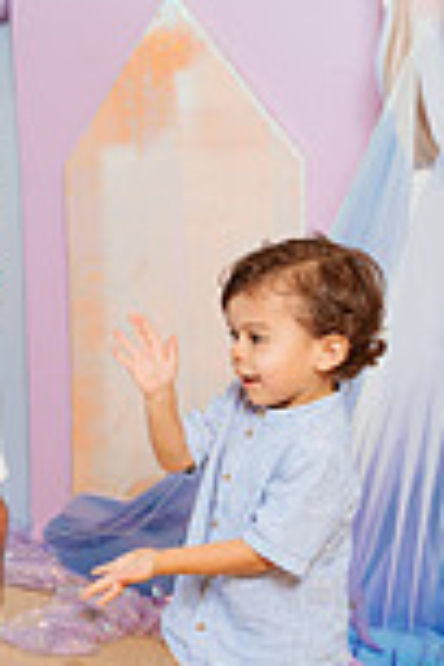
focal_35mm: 94
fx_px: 1739
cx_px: 0
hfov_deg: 14.3
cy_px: 340
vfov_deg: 21.7
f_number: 3.2
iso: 400
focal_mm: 32
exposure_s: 1/200
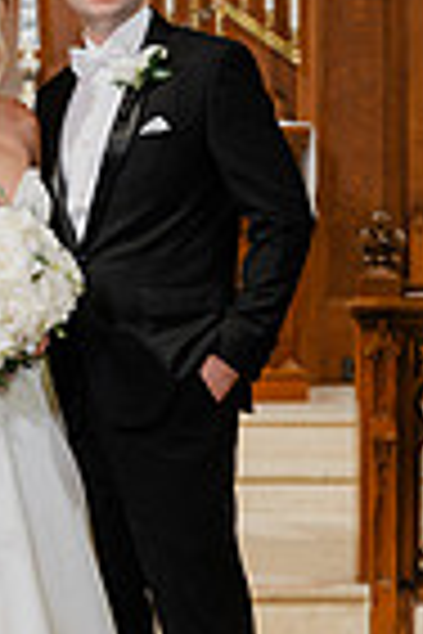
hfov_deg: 10.2
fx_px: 2362
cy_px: 252
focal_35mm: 134
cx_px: 50
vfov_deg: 15.3
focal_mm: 42
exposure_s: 1/160
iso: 2000
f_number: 2.8
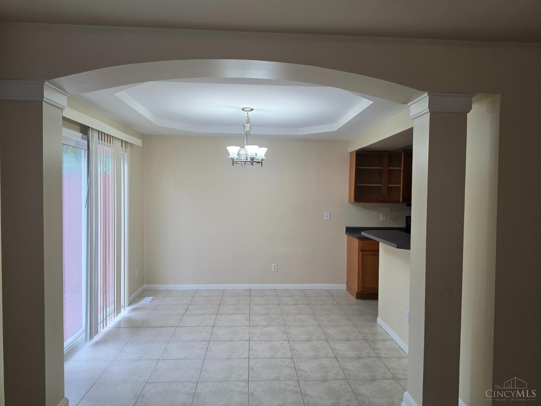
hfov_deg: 73.9
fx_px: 359
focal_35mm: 23
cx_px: 270
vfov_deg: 58.9
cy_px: 203
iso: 100
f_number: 1.4
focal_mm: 6.5
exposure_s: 1/120
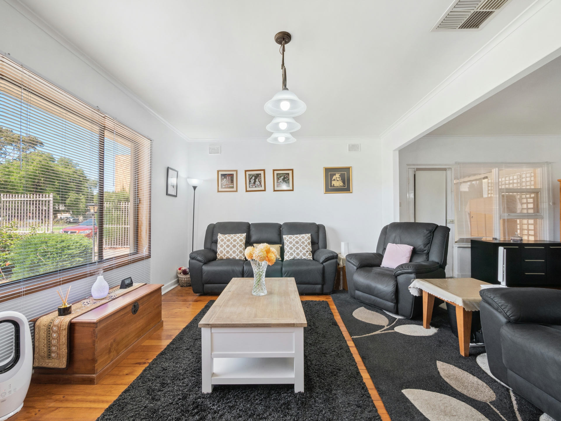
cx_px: 280
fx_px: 227
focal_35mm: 14
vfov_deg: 85.7
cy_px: 210
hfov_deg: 102.1
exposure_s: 1/8
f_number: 8
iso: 400
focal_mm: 7
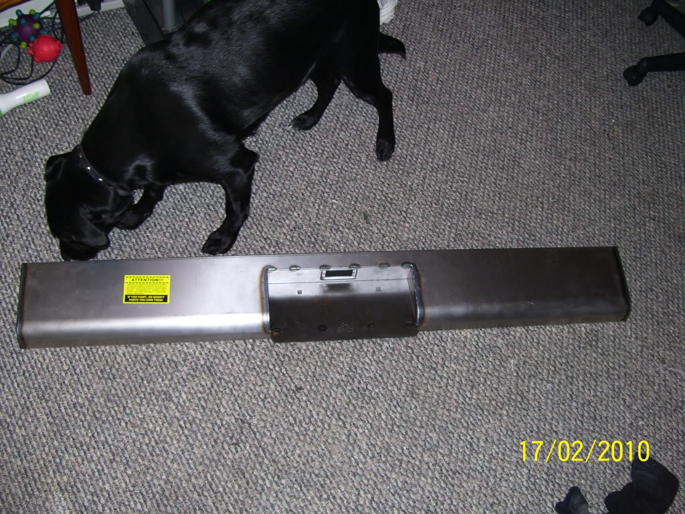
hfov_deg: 50.1
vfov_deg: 38.7
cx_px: 342
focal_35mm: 37
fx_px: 732
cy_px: 257
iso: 80
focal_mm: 6
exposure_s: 1/60
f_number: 2.7
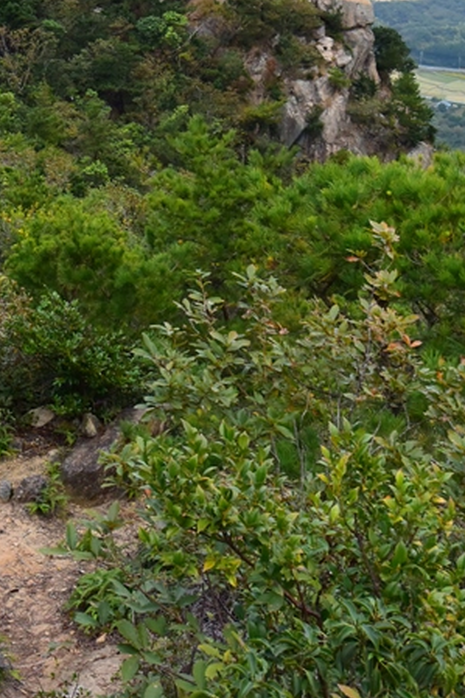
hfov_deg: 23.6
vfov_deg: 34.2
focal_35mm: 57
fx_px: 1105
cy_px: 163
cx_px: 127
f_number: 6.3
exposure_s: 1/320
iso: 400
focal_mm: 12.1
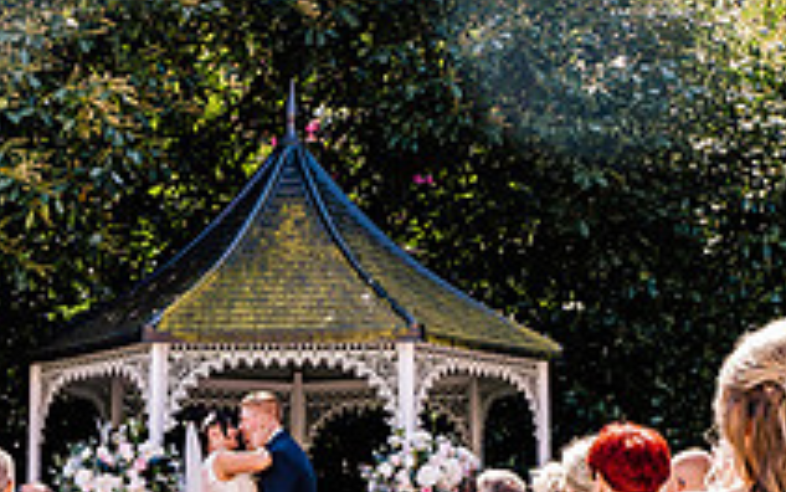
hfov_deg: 26.1
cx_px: 339
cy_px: 337
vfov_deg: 16.5
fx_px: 1693
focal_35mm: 79
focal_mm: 28
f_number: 5
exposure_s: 1/200
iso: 160
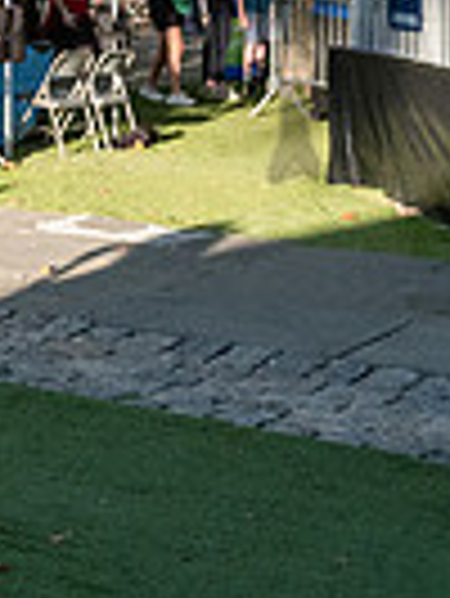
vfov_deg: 14.7
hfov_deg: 10.9
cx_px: -288
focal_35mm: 130
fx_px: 2250
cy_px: -115
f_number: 5
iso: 2000
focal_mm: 31
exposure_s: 1/2500
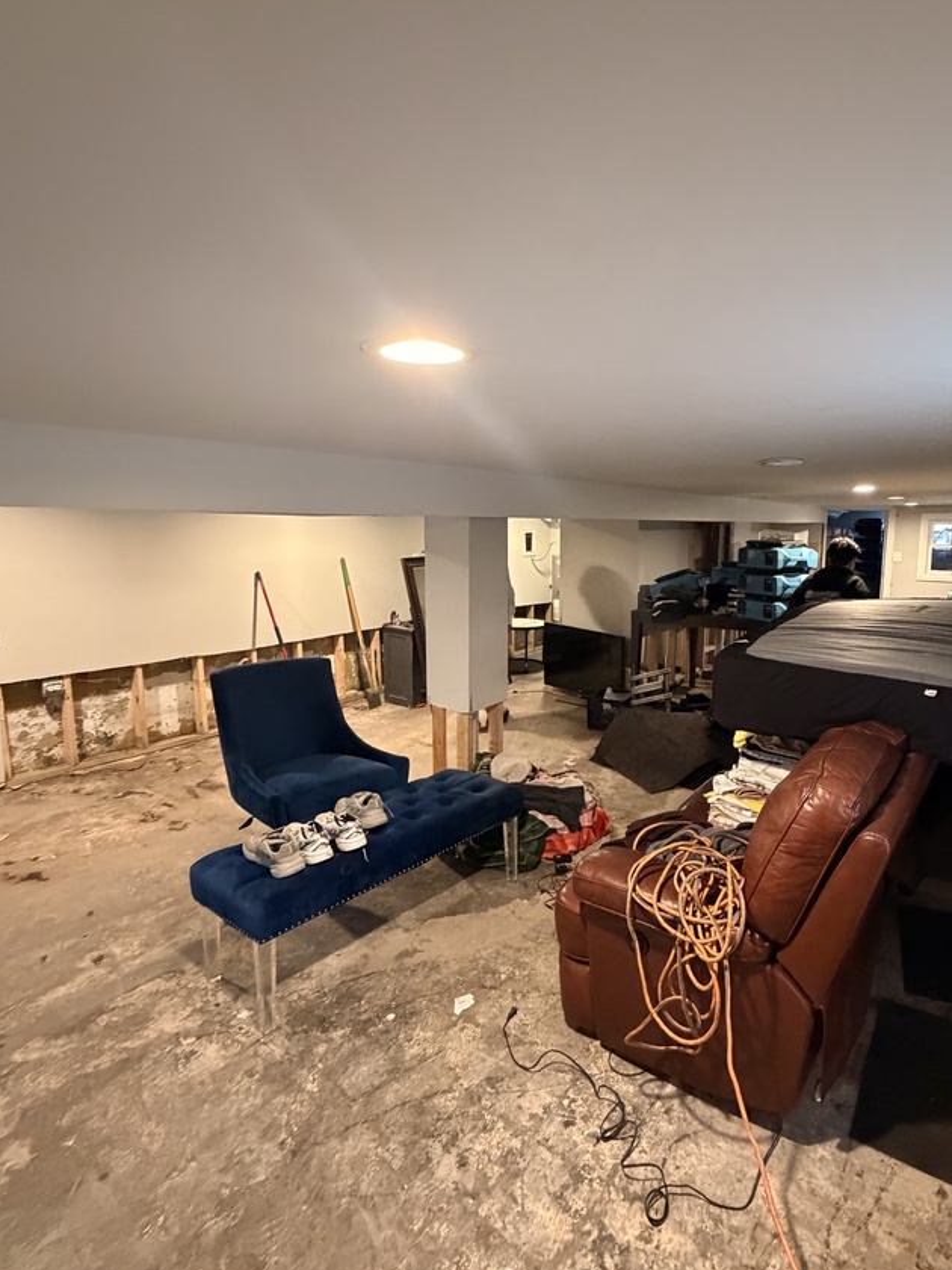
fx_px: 660
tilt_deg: -6.1
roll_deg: -0.3
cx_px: 585
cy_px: 608
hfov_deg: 70.6
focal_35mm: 18
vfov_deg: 87.7
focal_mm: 2.22
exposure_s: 1/60
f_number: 2.2
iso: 1000
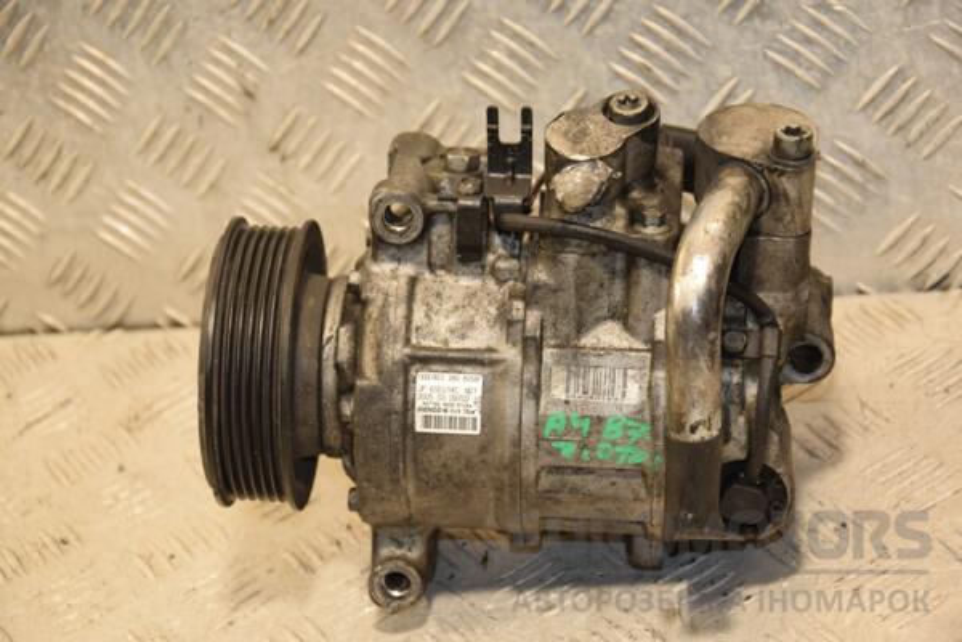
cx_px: 481
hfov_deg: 19.5
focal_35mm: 105
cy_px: 321
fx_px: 2806
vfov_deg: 13.0
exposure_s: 1/125
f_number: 5.3
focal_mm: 70
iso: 800
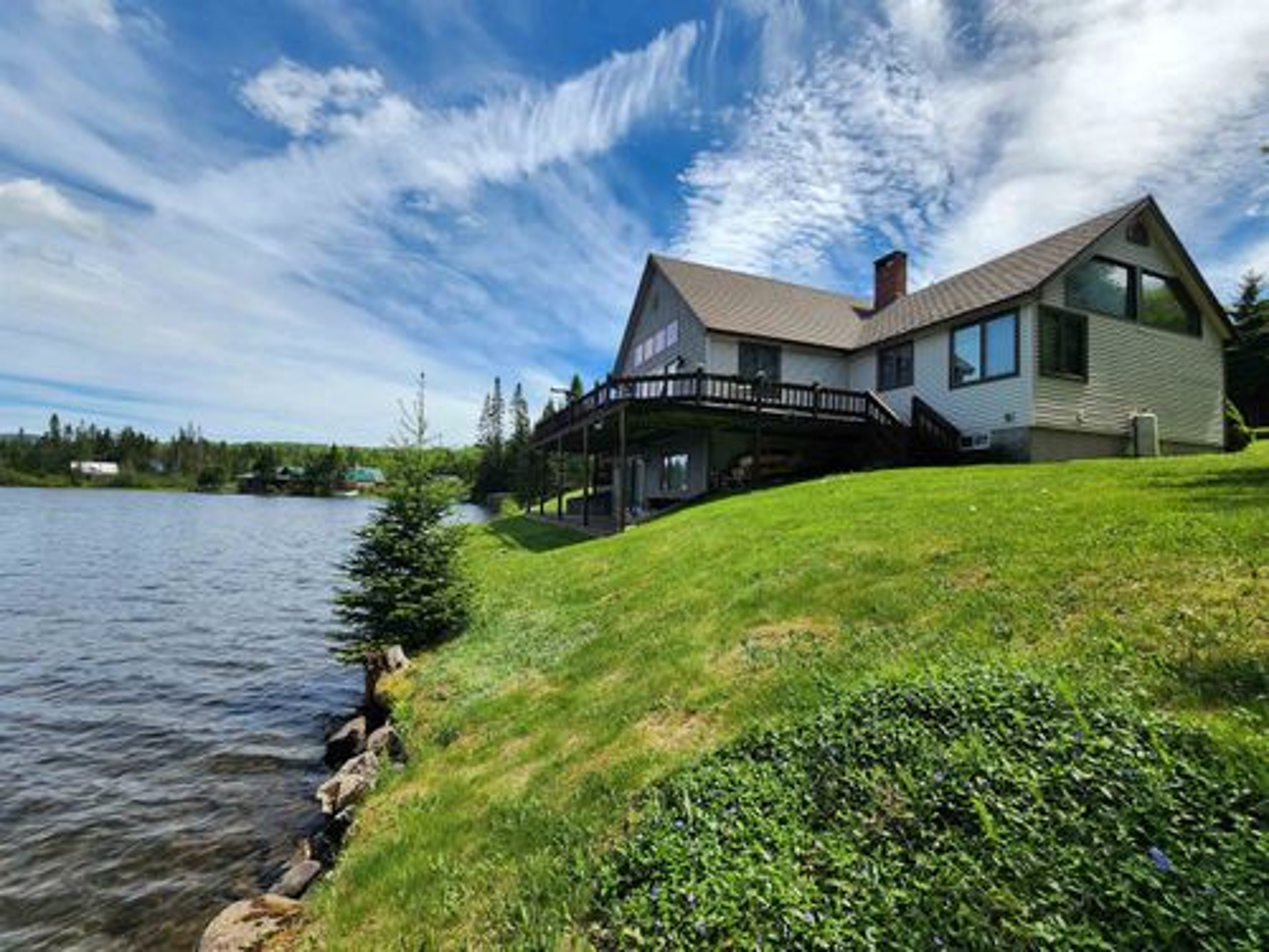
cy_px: 476
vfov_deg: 89.9
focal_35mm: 13
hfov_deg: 106.2
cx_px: 634
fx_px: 477
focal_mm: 2.2
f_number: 2.2
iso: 50
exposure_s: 1/2038
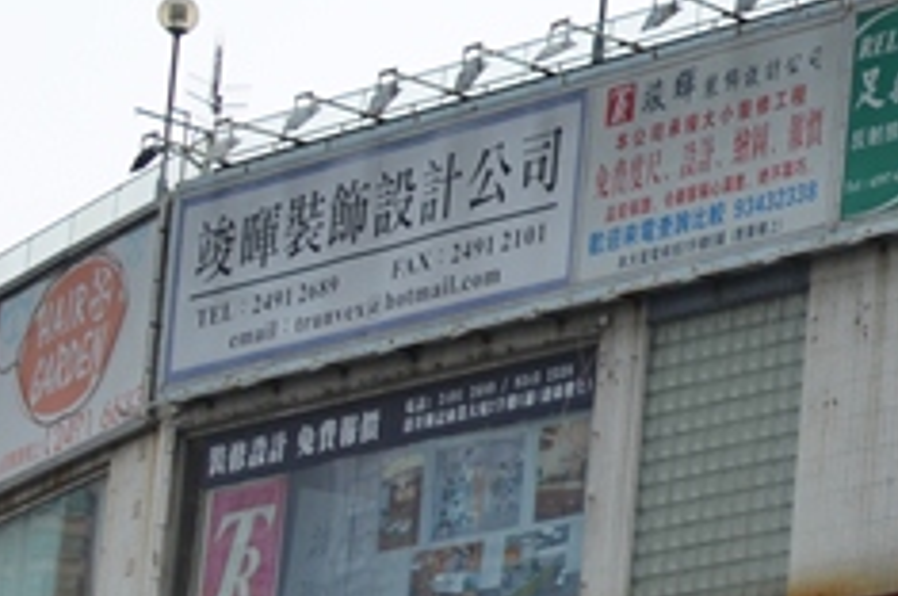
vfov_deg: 7.4
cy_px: 699
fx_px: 4559
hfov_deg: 10.3
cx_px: 1872
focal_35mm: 183
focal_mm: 28
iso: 200
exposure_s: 1/160
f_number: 6.3
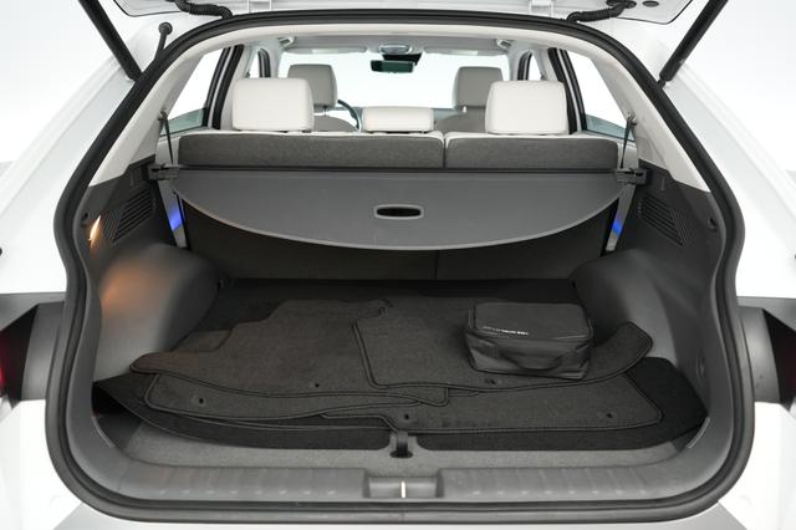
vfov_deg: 47.9
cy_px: 265
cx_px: 398
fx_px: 597
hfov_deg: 67.4
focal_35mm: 27
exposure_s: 1/160
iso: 3200
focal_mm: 27
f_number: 2.8
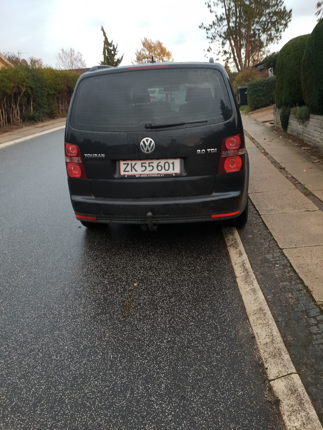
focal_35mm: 26
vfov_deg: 67.3
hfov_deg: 53.1
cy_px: 215
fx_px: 323
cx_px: 162
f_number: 2.4
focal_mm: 4.3
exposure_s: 1/50
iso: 125
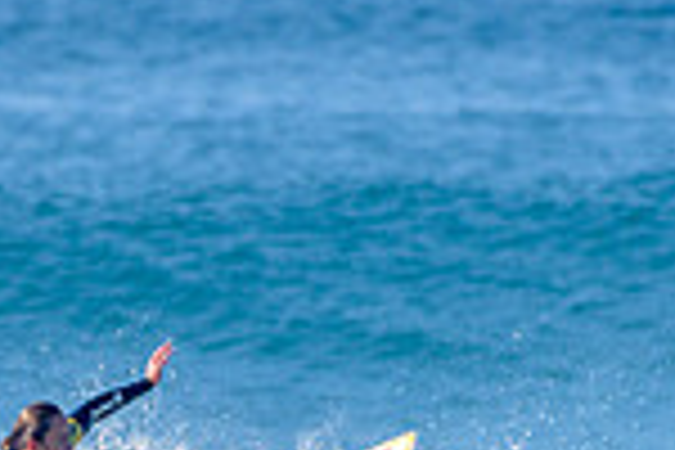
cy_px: 623
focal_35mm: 1950
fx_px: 36560
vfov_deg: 0.7
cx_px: 72
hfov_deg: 1.1
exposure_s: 1/2000
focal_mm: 500
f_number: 5.6
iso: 200
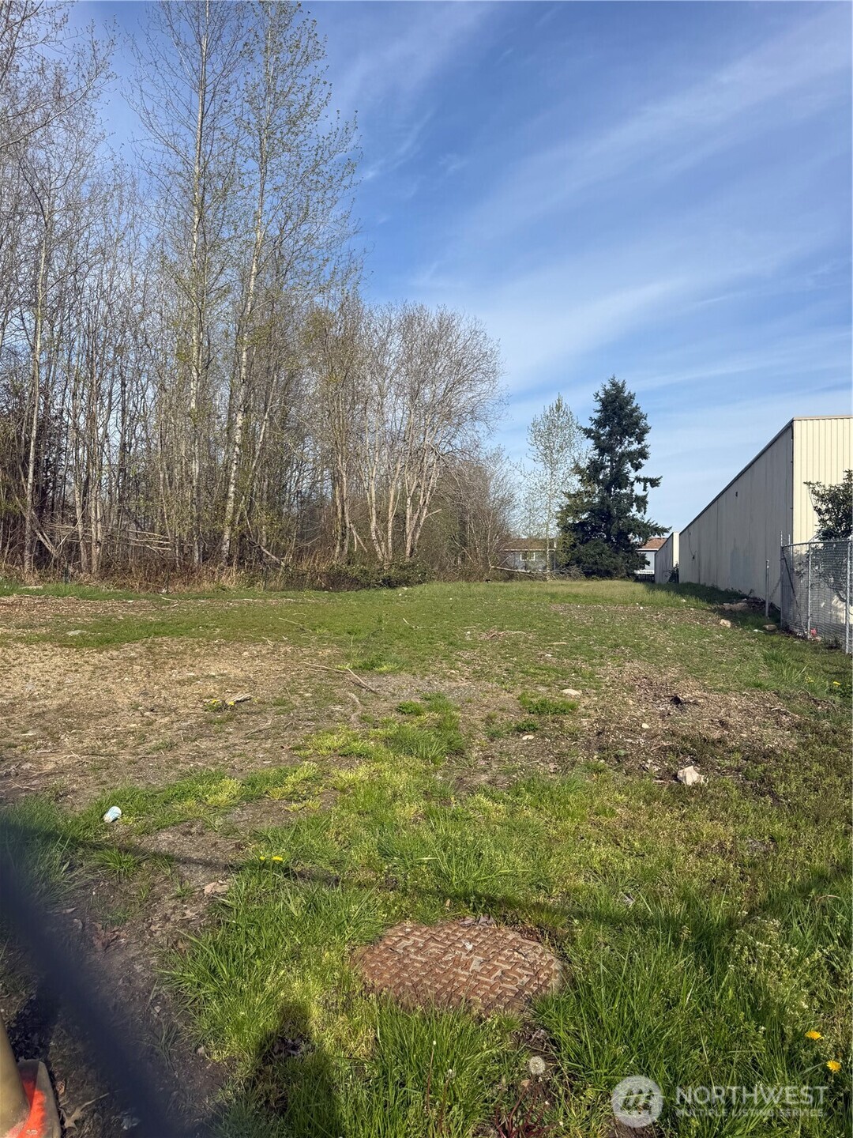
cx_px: 426
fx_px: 789
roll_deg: -1.4
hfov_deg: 56.8
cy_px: 569
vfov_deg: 71.6
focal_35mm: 24
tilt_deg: +2.4
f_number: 1.78
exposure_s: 1/4405
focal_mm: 6.76
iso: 80
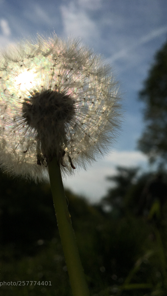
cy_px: 148
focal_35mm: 32
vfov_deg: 61.0
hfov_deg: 36.5
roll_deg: -9.7
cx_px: 66
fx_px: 252
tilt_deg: +13.1
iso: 25
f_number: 2.2
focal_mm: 4.15
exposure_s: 1/19231
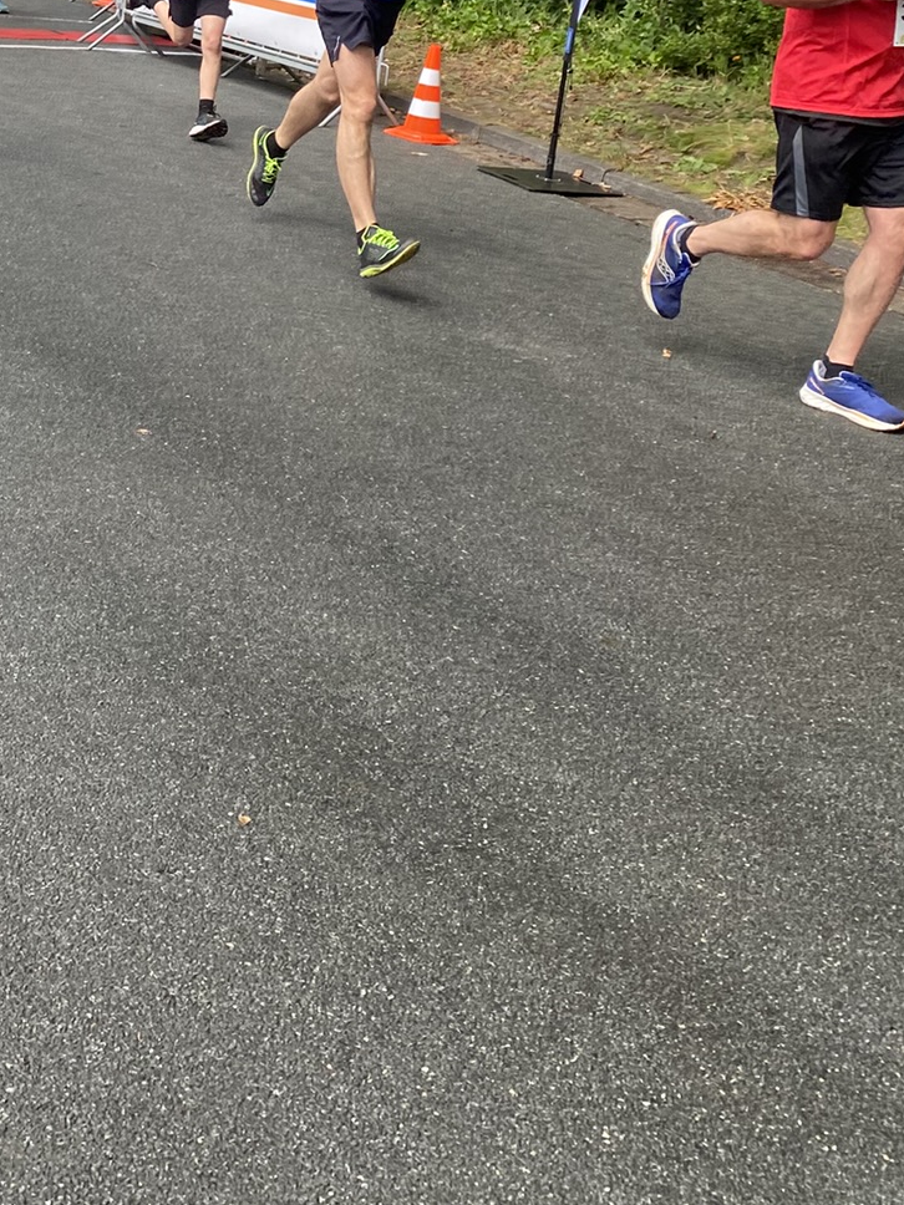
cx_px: 172
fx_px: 1915
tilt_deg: -8.5
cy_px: 66
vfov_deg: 32.7
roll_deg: -5.8
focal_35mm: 55
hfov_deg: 26.0
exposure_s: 1/571
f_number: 1.8
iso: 32
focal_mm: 4.25
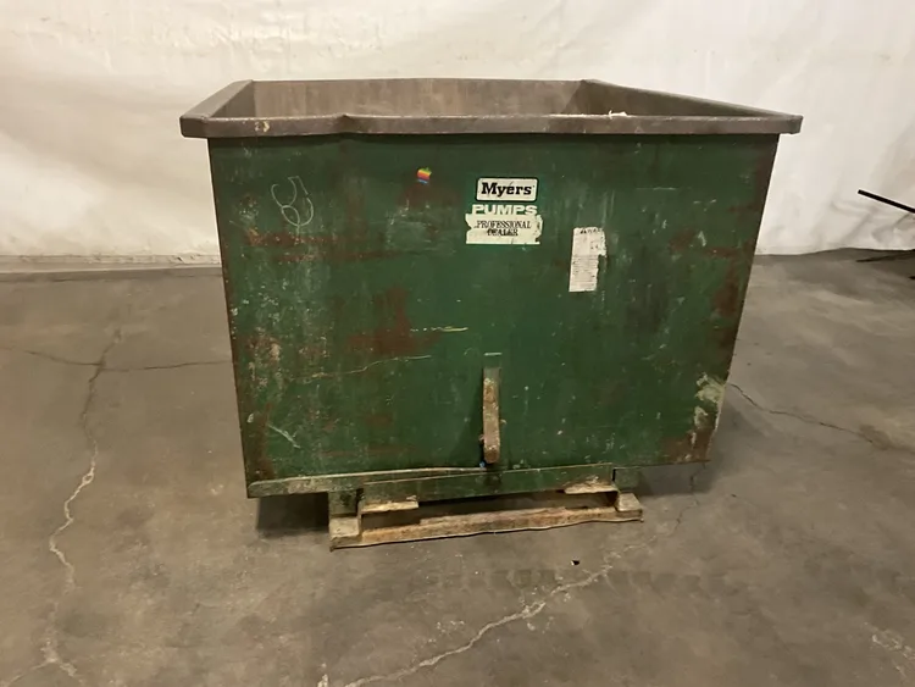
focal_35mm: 29
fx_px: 767
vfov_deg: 48.3
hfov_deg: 61.6
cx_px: 458
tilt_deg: -23.5
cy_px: 344
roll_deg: -2.5
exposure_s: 1/33
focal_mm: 3
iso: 320
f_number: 1.8
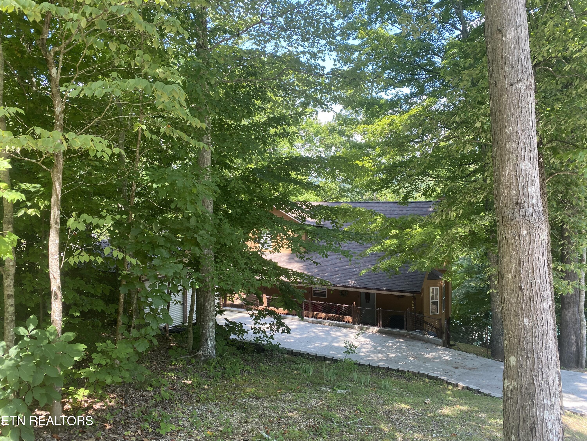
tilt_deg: -2.8
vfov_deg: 53.1
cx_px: 294
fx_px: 441
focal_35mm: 26
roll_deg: -0.6
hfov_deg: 67.3
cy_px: 220
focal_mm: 4.25
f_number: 1.8
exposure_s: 1/153
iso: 32
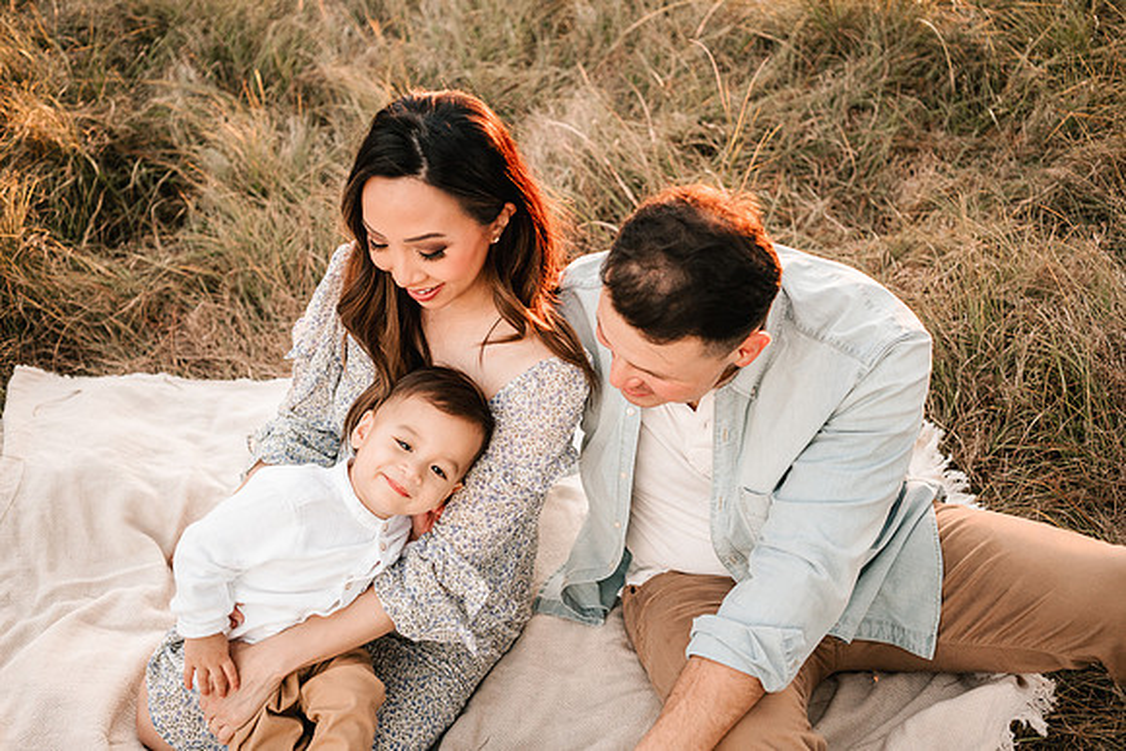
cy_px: 376
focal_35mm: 35
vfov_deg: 37.9
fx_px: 1095
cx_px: 563
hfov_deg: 54.4
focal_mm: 35
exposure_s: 1/640
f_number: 2.8
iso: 1250
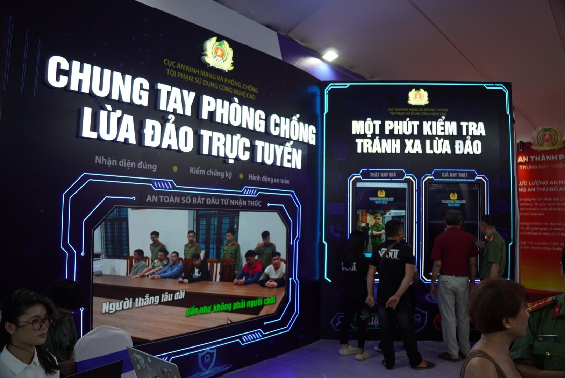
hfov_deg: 67.3
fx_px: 424
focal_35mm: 27
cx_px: 282
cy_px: 189
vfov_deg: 48.0
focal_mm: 18
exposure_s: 1/100
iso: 100
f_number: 2.8
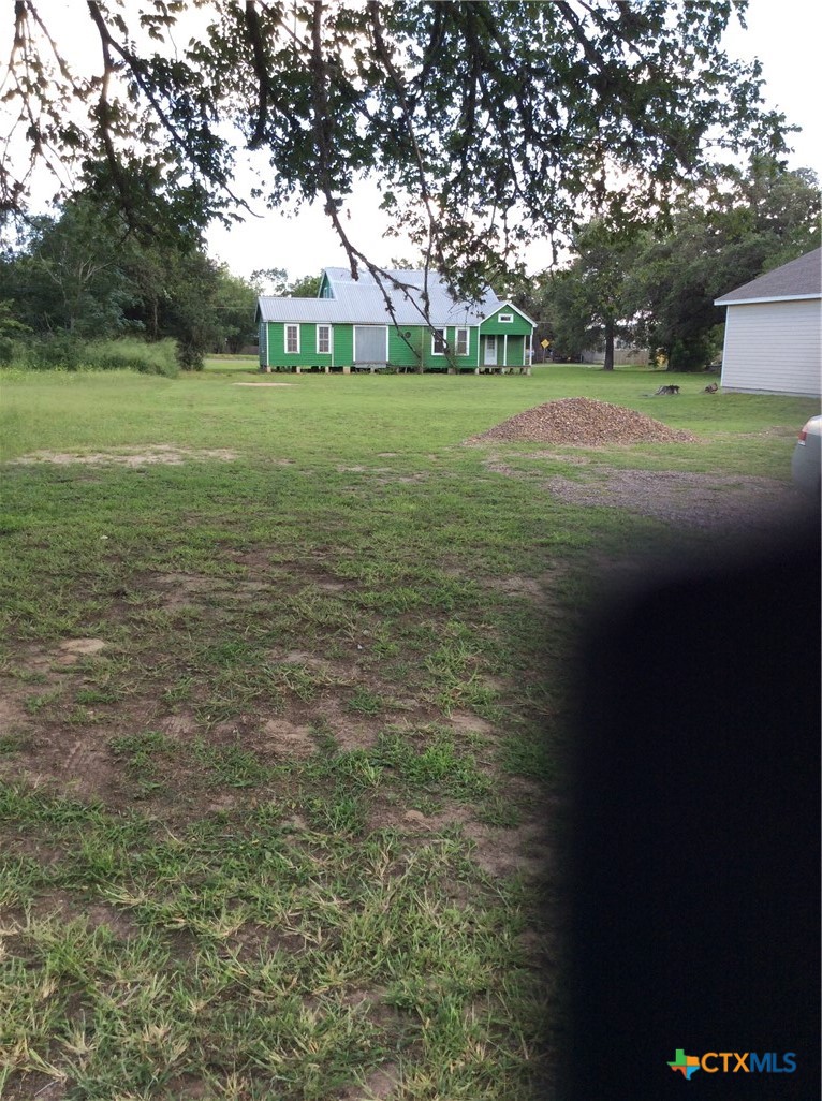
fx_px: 1016
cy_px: 550
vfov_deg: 56.9
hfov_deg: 44.0
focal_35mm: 32
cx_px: 411
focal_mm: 3.3
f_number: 2.4
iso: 32
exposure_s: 1/186
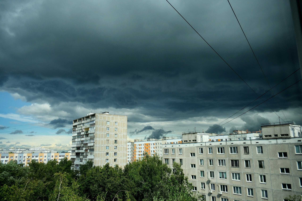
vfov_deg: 47.9
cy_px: 100
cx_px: 151
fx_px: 226
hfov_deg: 67.4
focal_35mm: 27
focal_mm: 18
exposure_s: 1/1900
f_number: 5.6
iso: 640
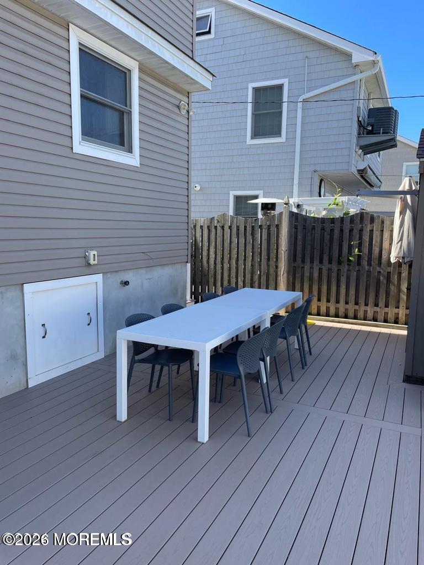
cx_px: 212
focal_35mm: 26
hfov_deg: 53.1
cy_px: 282
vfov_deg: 67.3
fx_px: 425
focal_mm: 4.2
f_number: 1.6
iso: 32
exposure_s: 1/903
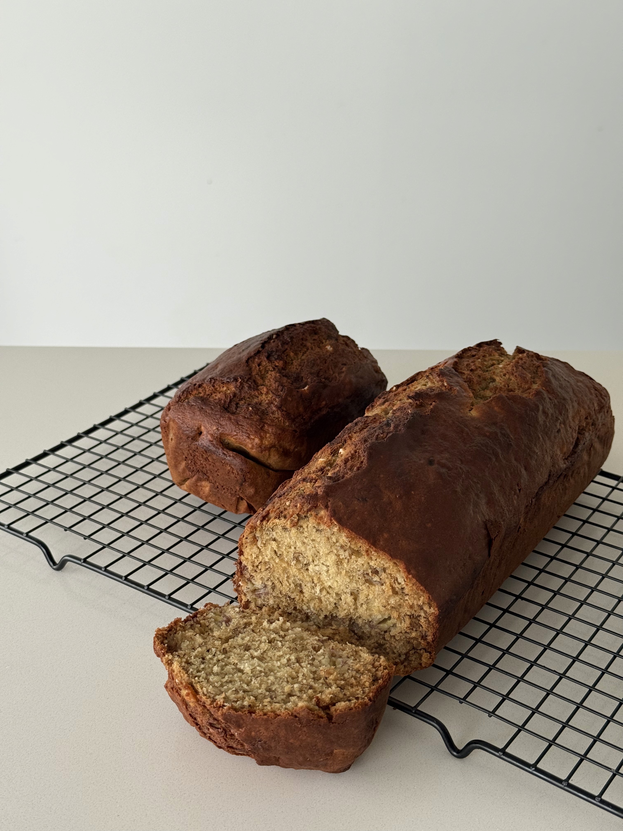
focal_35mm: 48
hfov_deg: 30.3
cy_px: 416
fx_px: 1152
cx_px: 312
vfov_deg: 39.7
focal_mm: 6.76
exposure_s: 1/104
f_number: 1.78
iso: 100
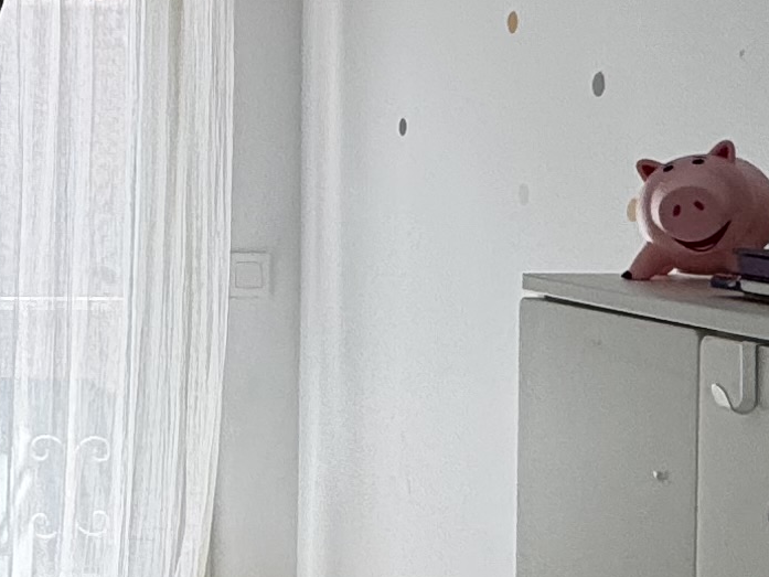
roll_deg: -0.4
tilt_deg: -1.6
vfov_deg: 18.2
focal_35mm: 81
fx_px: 1800
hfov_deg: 21.9
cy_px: 195
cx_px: -211
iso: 40
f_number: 2.2
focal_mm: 2.22
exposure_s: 1/143
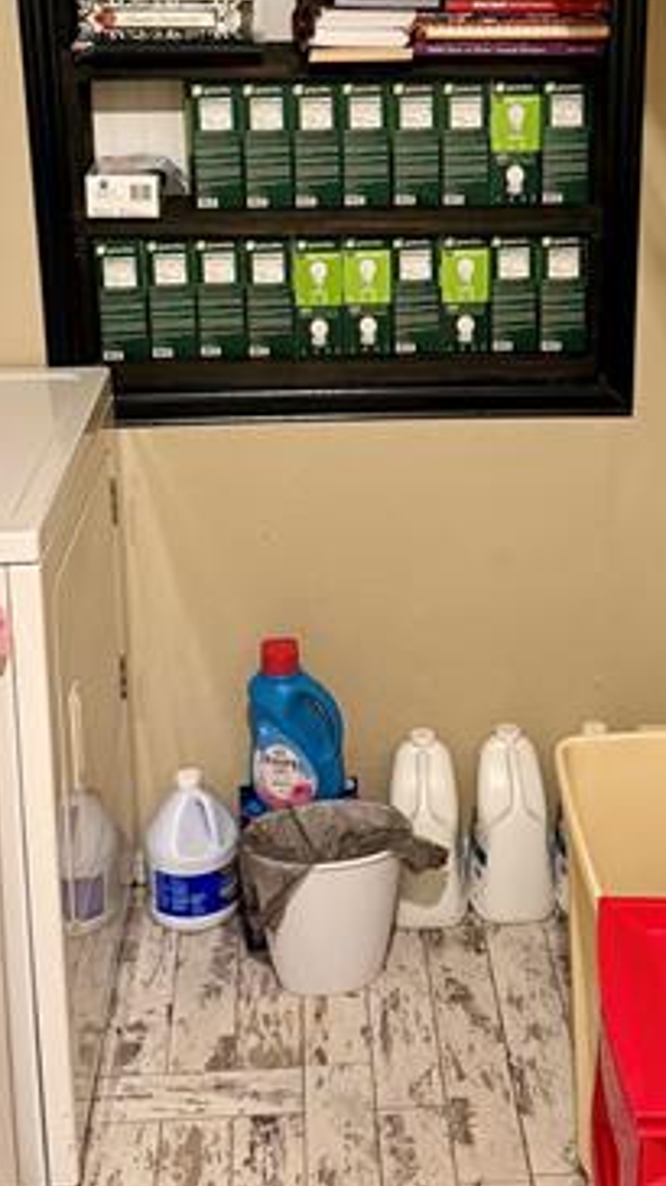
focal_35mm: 55
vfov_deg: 37.3
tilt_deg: -16.2
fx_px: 1729
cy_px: 364
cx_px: 387
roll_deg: -0.2
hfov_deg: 21.8
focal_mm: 6.76
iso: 640
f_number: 1.78
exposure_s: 1/60
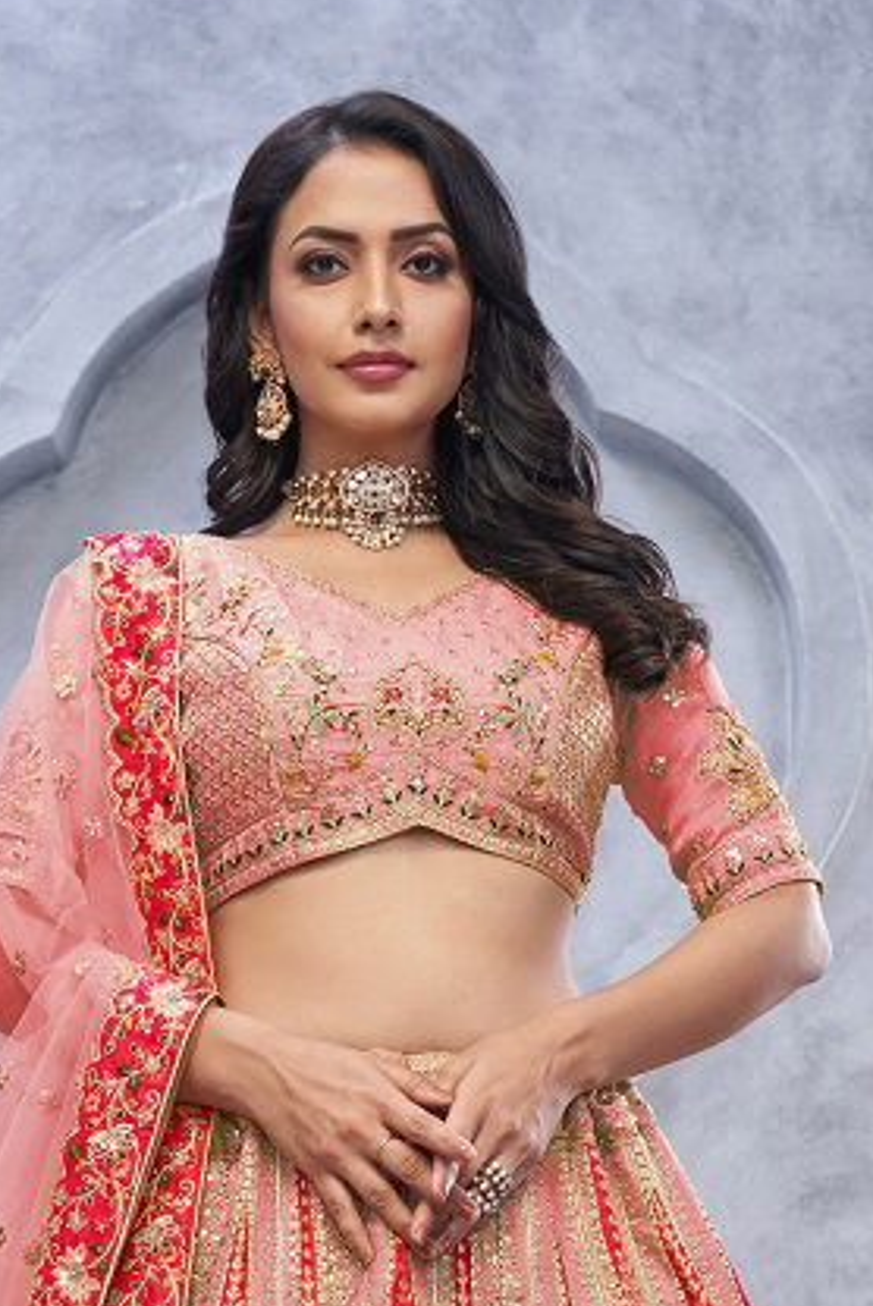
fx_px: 3559
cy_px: 1281
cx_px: 327
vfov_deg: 20.2
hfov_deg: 14.0
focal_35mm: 98
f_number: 5
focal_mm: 34
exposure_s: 1/160
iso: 640
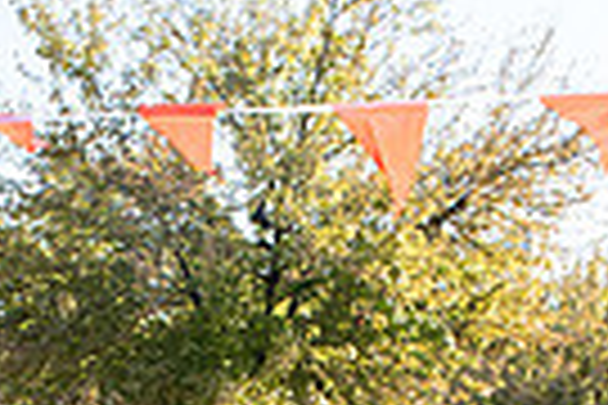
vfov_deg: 10.2
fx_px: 2162
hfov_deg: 16.0
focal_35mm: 128
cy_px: 713
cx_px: 314
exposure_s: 1/200
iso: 500
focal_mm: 24
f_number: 11
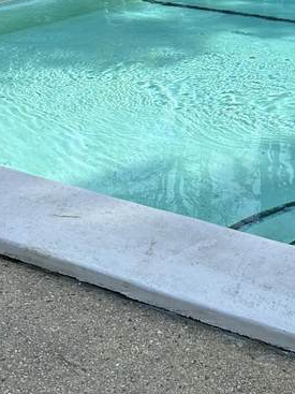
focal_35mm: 68
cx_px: 294
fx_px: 773
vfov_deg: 27.2
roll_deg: -1.9
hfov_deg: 20.9
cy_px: 17
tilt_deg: -13.9
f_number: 1.5
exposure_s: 1/2123
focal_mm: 5.7
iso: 50
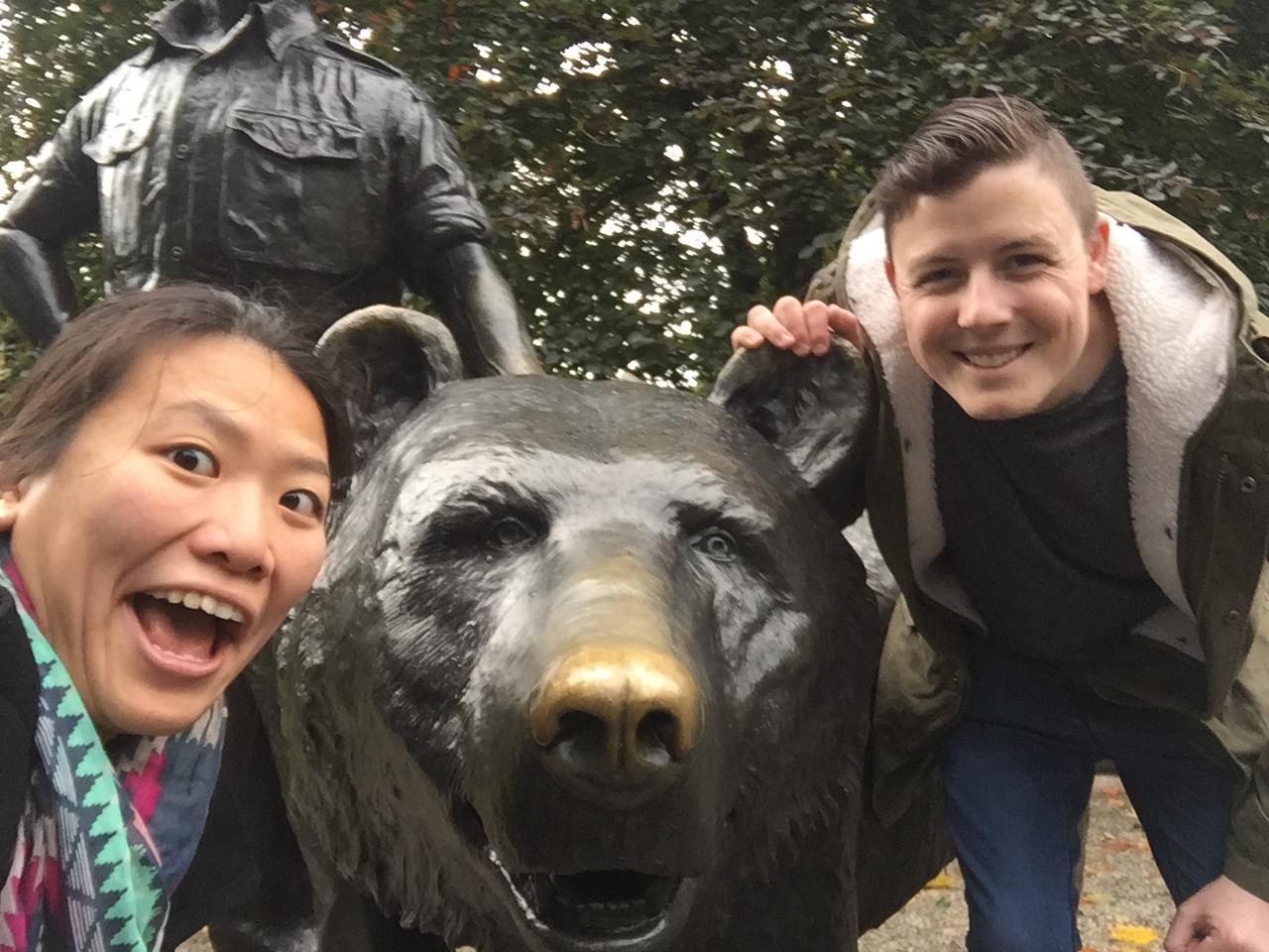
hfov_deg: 58.4
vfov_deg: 45.4
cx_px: 634
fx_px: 1136
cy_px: 476
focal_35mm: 31
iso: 32
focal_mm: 2.65
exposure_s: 1/33
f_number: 2.2
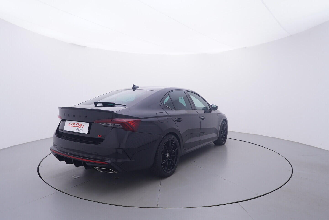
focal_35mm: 22
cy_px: 110
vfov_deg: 56.2
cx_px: 164
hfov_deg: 77.3
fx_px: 206
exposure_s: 1/80
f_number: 5
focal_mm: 15
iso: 200
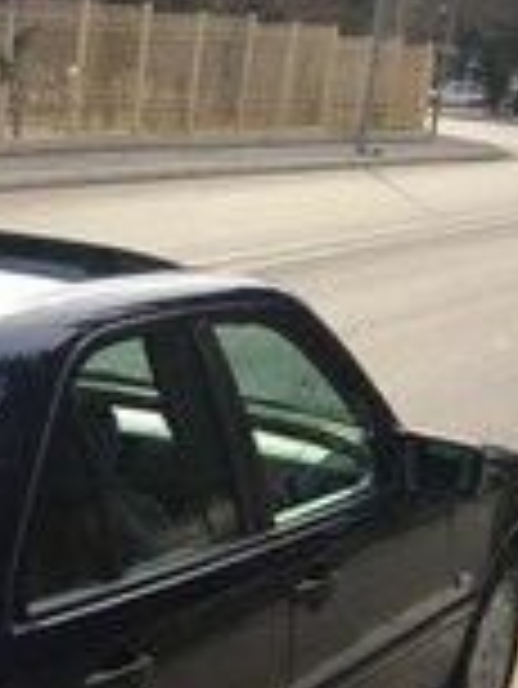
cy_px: 782
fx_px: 1873
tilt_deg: -23.0
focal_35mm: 94
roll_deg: -0.5
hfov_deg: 14.6
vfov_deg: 19.8
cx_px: -266
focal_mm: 4.15
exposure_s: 1/630
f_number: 2.2
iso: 25
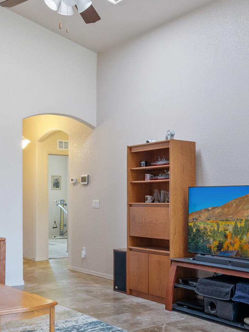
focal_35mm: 44
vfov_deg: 42.8
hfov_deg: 32.8
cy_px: 188
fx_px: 422
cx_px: 105
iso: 250
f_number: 9
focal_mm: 14
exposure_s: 1/1.25
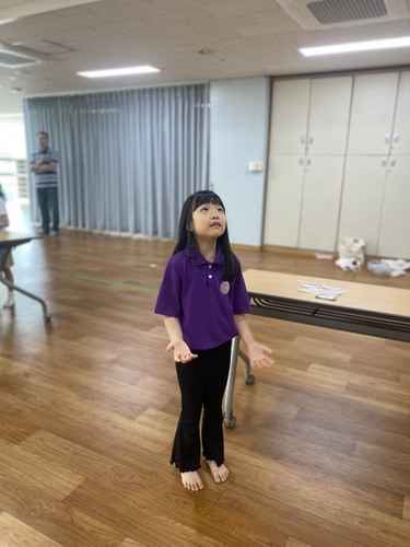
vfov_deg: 67.3
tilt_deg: -13.7
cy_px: 274
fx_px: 411
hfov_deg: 53.1
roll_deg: -1.2
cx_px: 205
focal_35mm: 26
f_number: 1.8
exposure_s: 1/60
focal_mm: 4.25
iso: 125
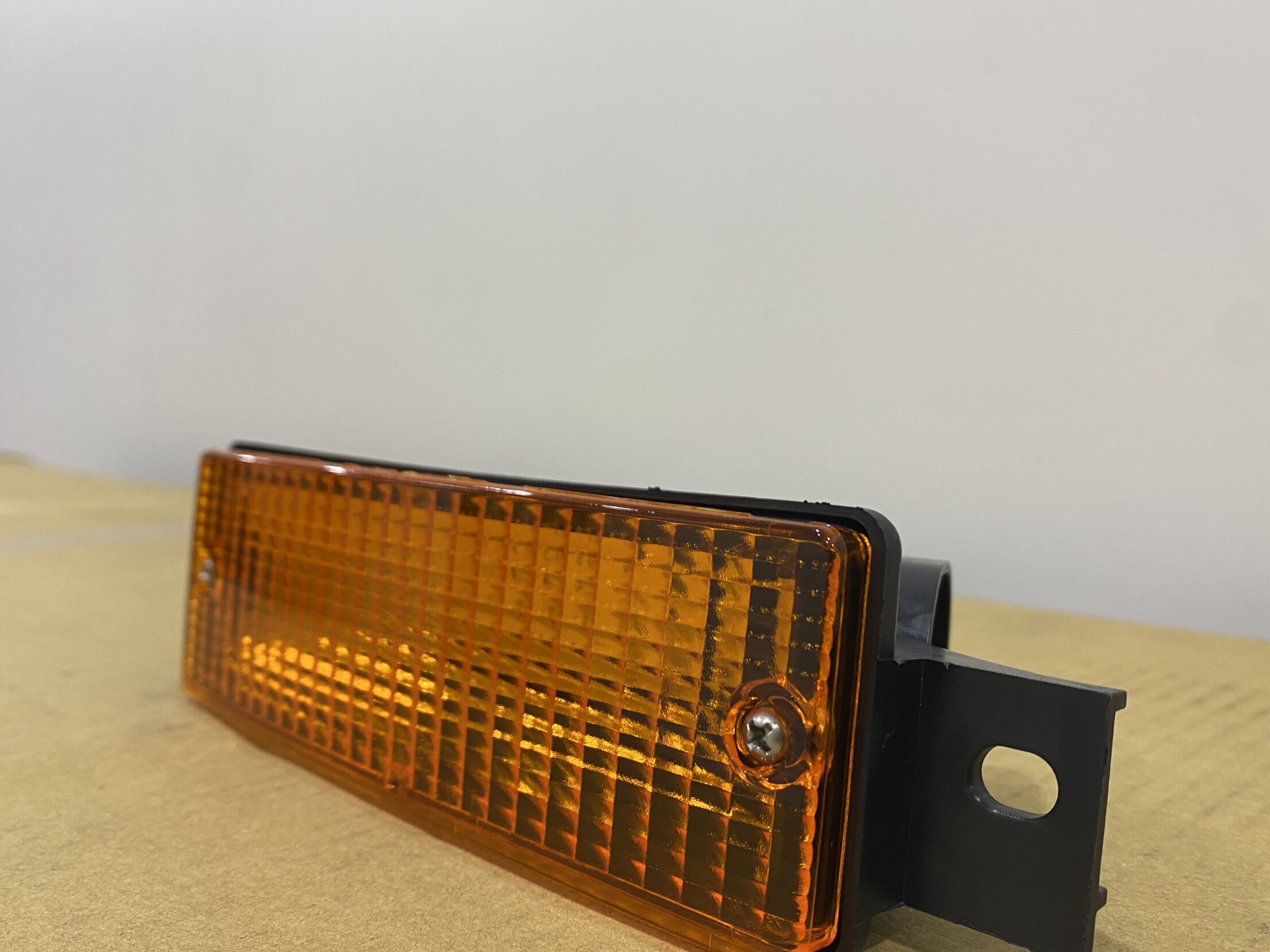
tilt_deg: -6.9
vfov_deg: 48.2
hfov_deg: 61.7
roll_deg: -0.7
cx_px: 649
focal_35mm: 29
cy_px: 496
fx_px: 1064
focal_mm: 4.25
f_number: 1.8
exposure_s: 1/60
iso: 100
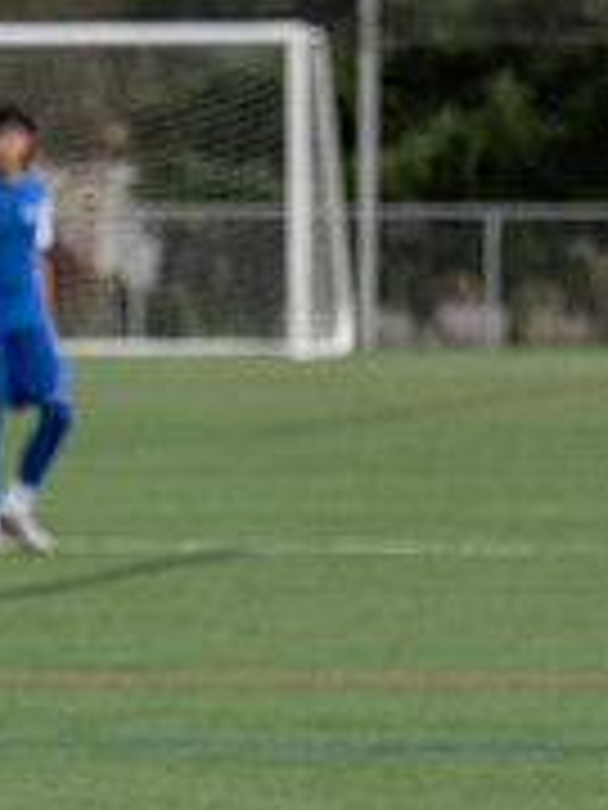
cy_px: 846
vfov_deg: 3.4
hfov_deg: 2.6
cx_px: -525
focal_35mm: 581
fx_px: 13606
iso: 1600
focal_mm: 135
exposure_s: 1/1000
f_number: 5
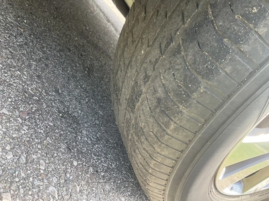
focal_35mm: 29
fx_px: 225
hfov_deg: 61.7
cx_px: 134
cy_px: 100
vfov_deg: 48.2
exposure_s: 1/134
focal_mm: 3
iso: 32
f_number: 1.8
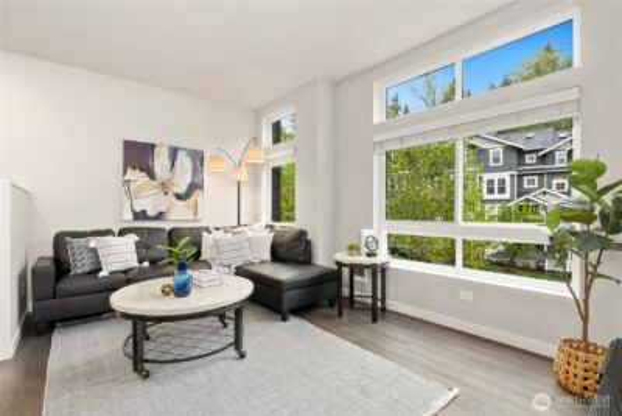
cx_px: 311
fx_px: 277
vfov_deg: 73.8
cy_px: 208
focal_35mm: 16
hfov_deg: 96.7
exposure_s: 1/8
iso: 800
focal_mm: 16
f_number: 9
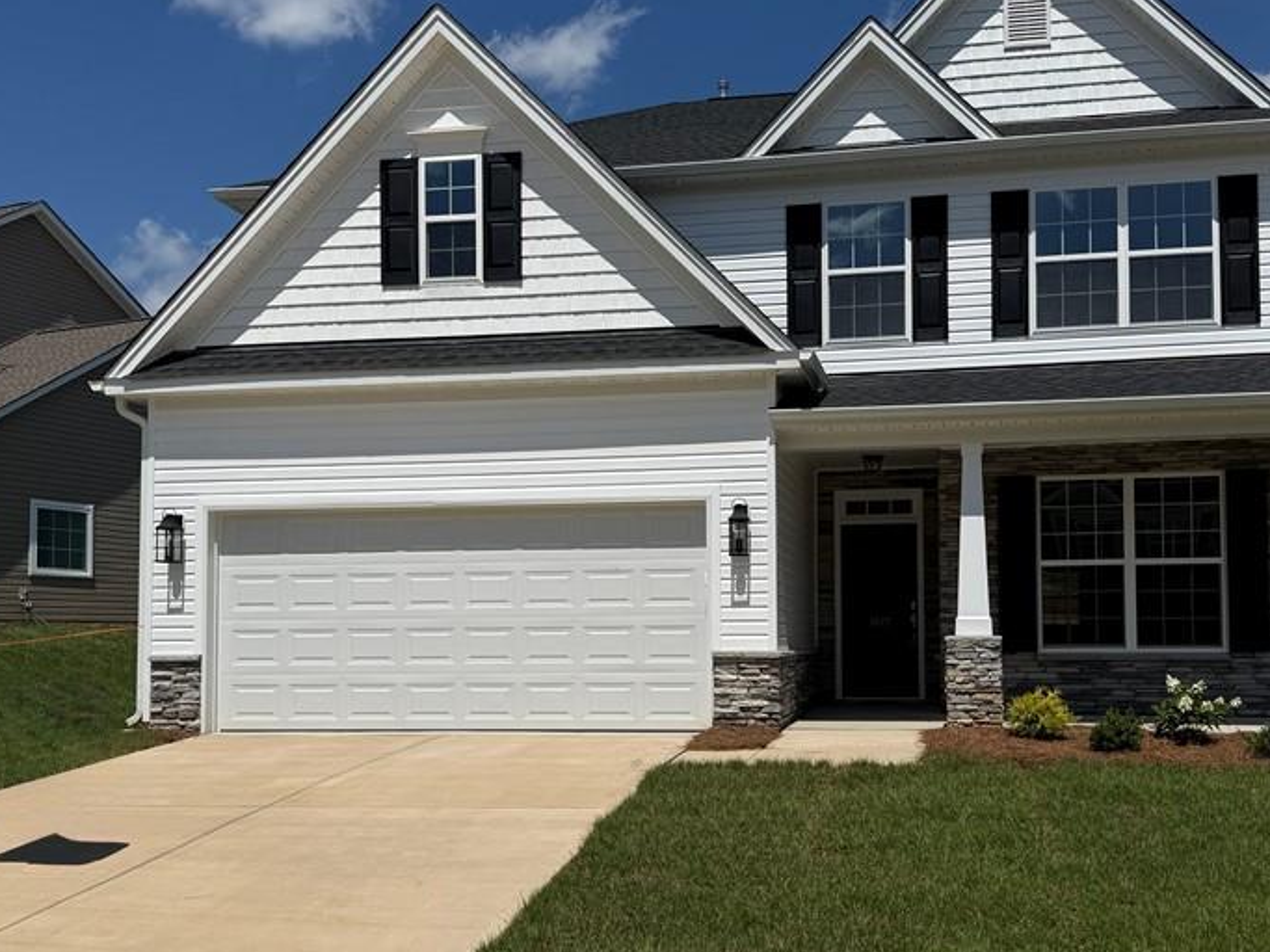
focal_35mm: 36
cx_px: 720
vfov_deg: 39.4
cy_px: 580
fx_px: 1321
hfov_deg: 51.2
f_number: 1.78
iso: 80
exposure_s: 1/11905
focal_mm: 6.76
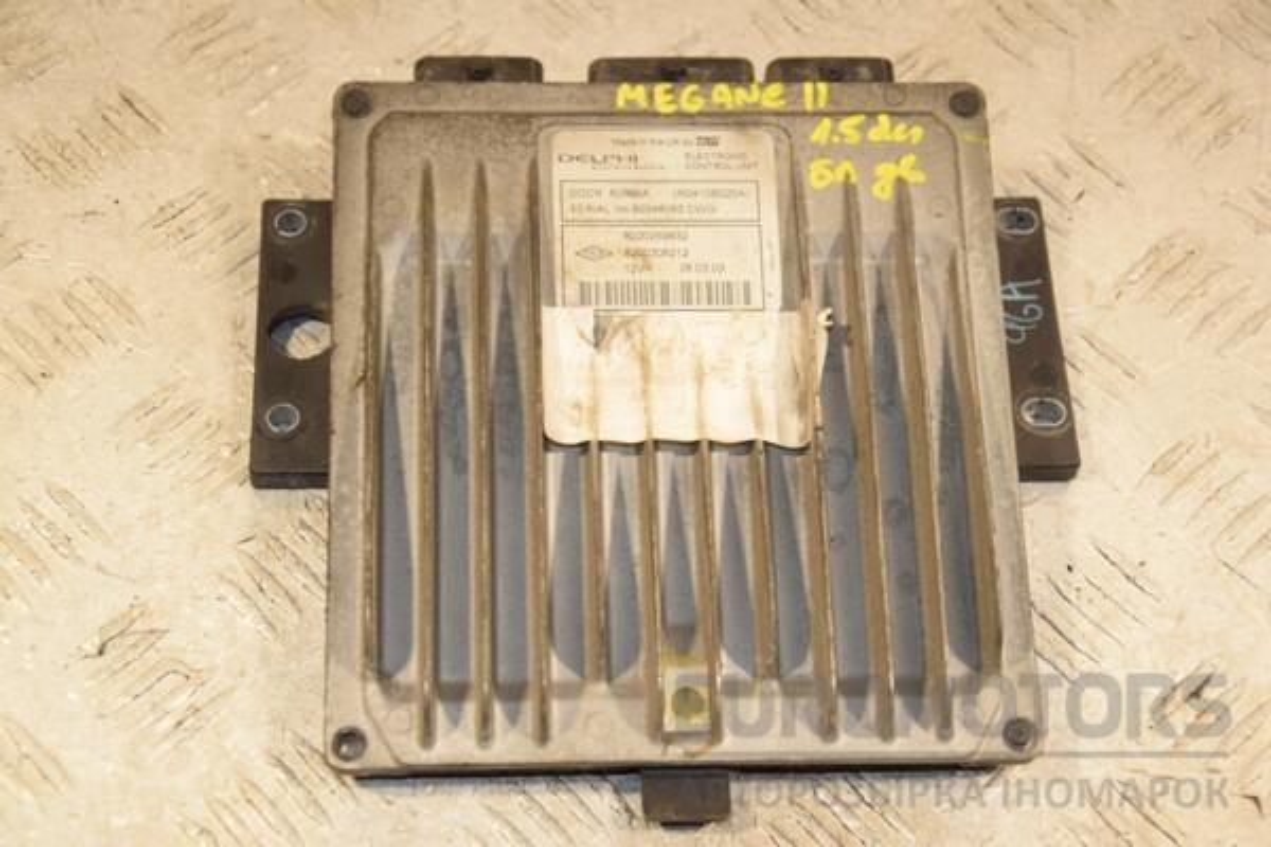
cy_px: 424
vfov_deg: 18.2
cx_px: 636
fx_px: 2648
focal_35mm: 75
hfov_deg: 27.0
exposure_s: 1/200
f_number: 5
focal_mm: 50
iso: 800
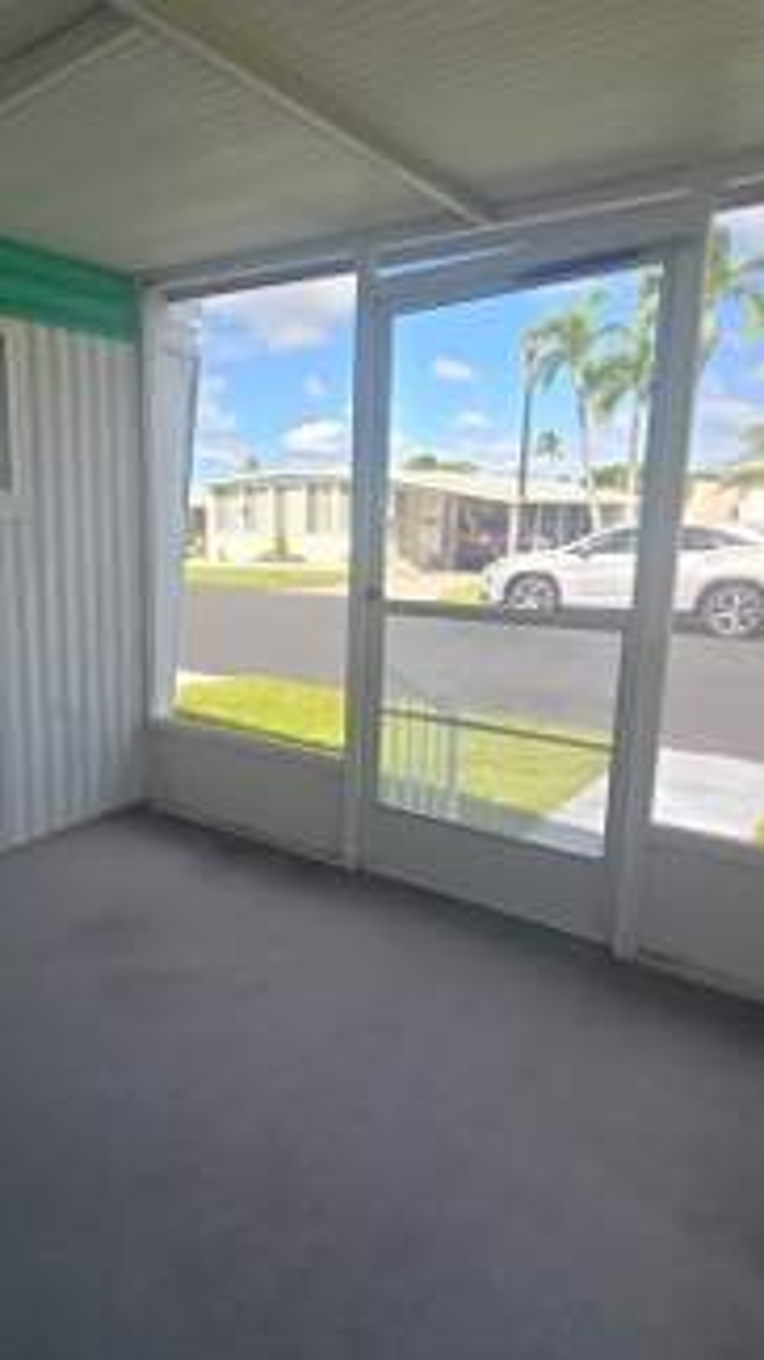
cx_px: 168
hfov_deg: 50.7
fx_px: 757
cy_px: 680
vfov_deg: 83.9
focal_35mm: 21
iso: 50
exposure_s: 1/588
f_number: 2.2
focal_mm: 2.2
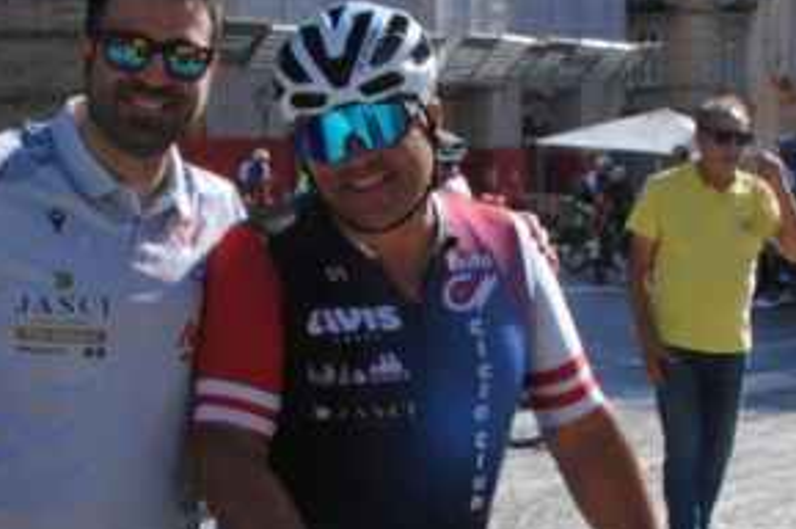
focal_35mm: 87
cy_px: 489
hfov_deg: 23.3
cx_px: 339
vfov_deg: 15.4
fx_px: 1930
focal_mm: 21
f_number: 10
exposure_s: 1/400
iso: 400
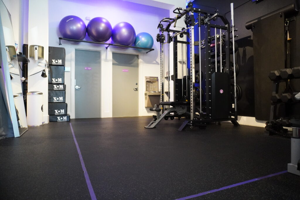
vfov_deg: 53.1
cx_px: 150
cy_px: 100
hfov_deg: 73.7
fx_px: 200
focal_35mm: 24
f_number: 3.5
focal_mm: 16
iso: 5000
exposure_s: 1/160
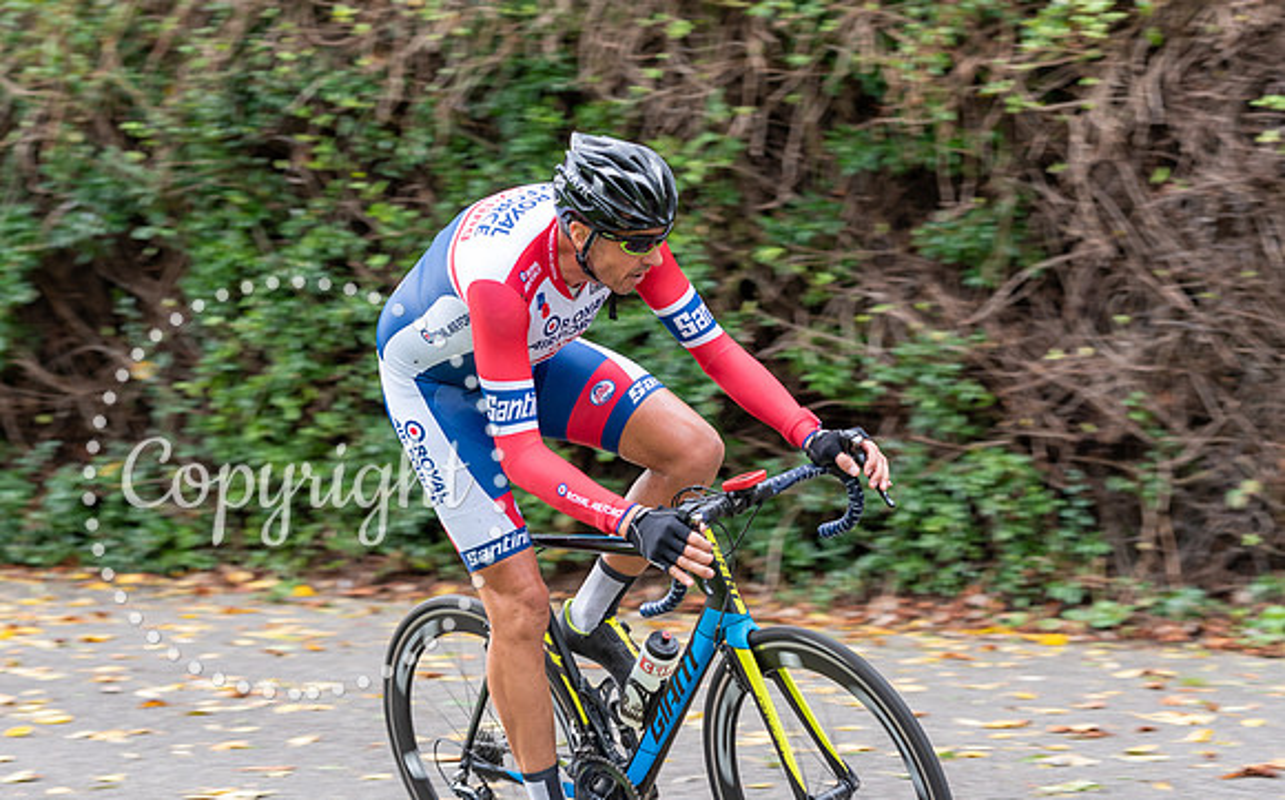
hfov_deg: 17.1
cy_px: 363
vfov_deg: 10.7
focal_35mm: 122
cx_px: 588
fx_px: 4273
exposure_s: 1/320
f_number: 4
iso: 160
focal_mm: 95
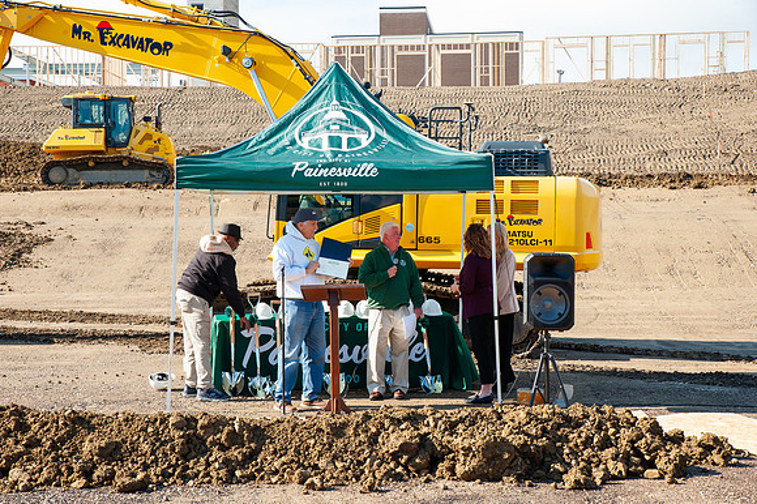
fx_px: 1303
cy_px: 252
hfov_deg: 32.4
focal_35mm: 62
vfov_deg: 21.9
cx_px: 378
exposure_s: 1/200
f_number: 13
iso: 400
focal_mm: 62
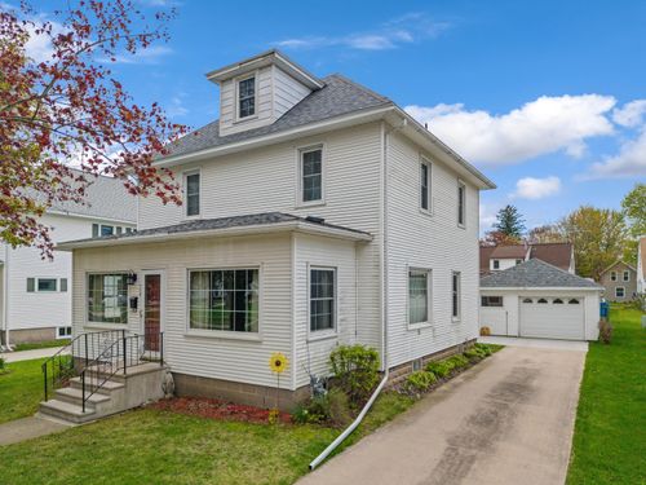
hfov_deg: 71.6
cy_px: 242
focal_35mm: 24
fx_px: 448
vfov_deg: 56.8
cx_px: 323
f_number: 1.8
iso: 200
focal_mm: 8.67
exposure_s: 1/730
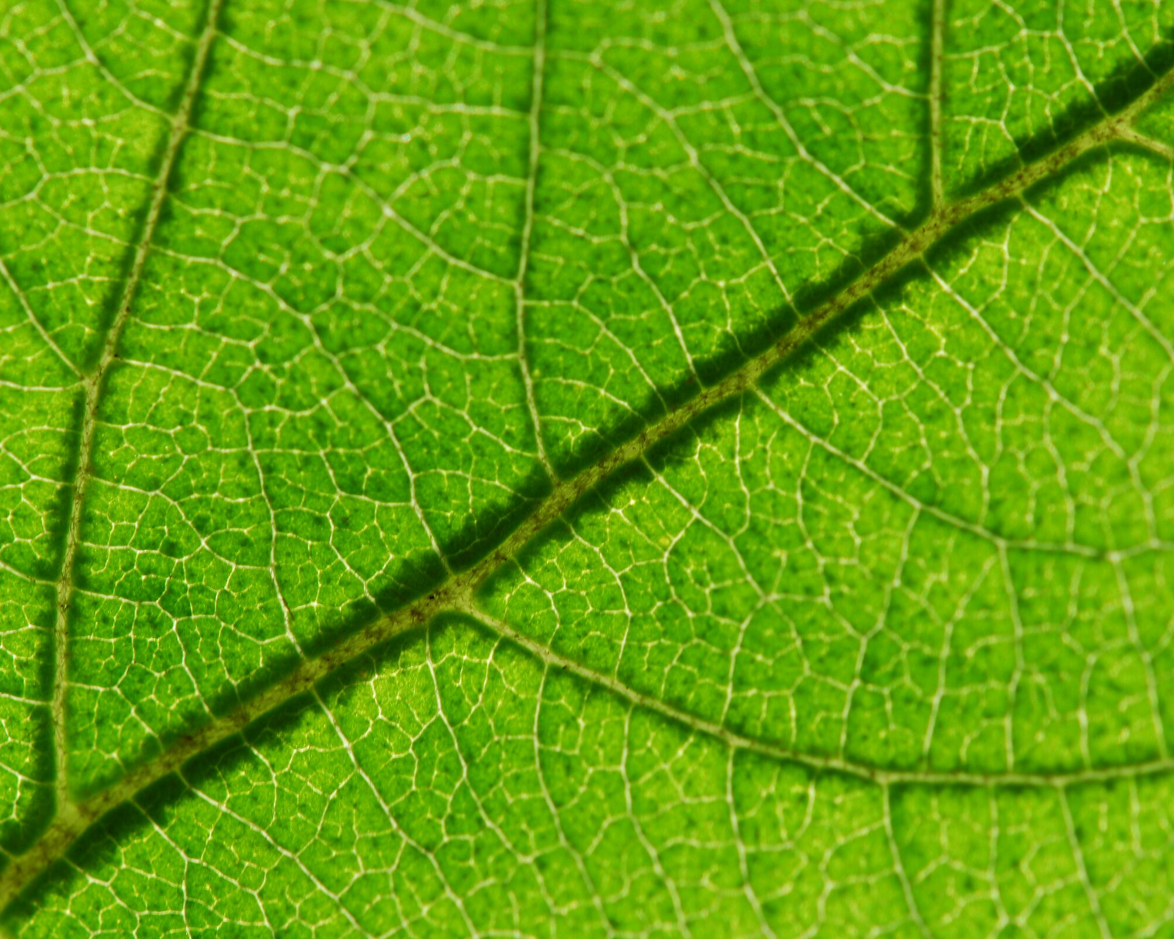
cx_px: 652
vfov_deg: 8.7
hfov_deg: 10.9
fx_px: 6168
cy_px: 470
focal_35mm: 178
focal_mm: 105
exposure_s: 1/160
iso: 100
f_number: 8
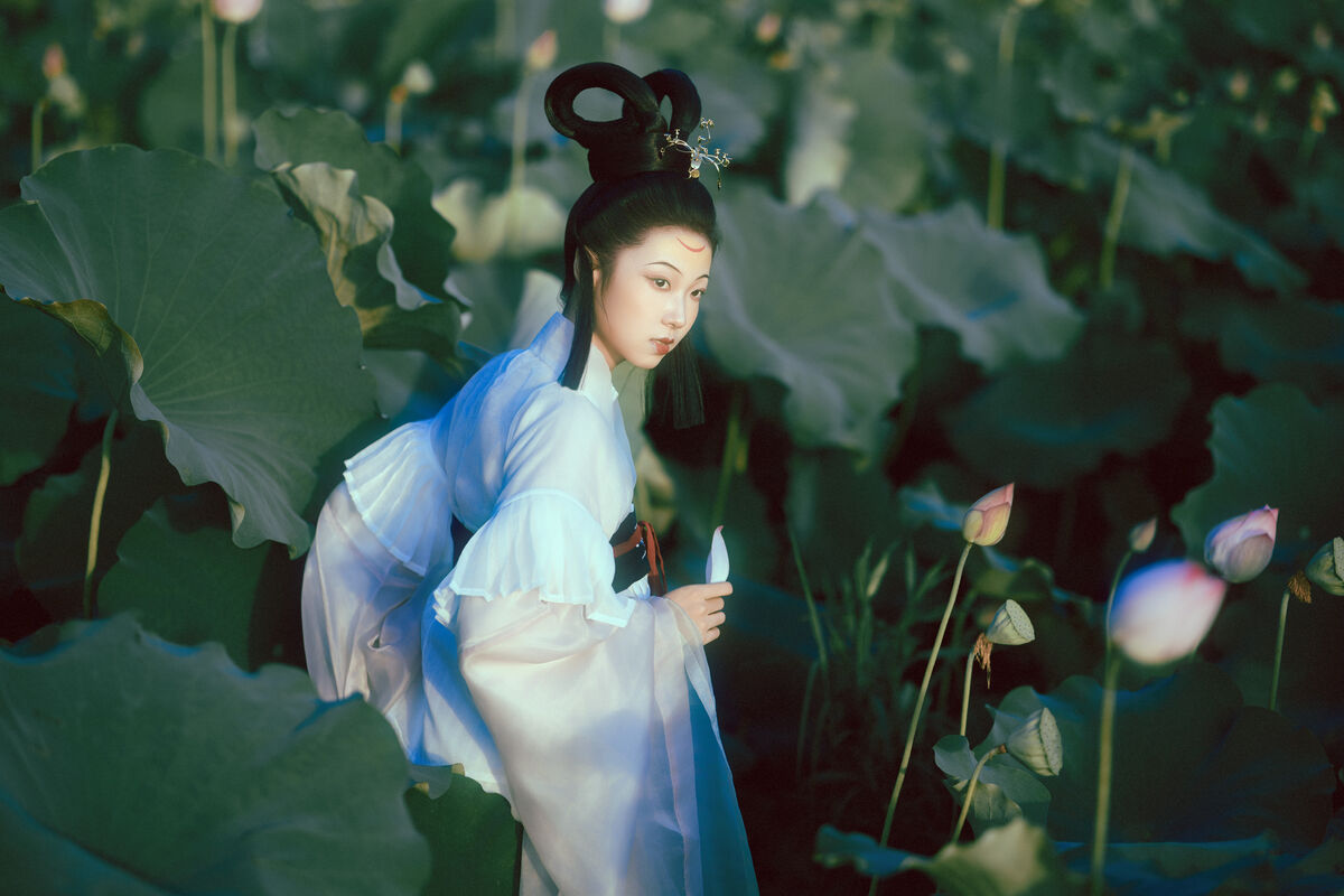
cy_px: 448
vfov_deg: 16.1
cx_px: 672
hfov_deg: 23.9
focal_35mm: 85
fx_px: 3173
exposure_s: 1/1250
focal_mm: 85
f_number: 1.8
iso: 100
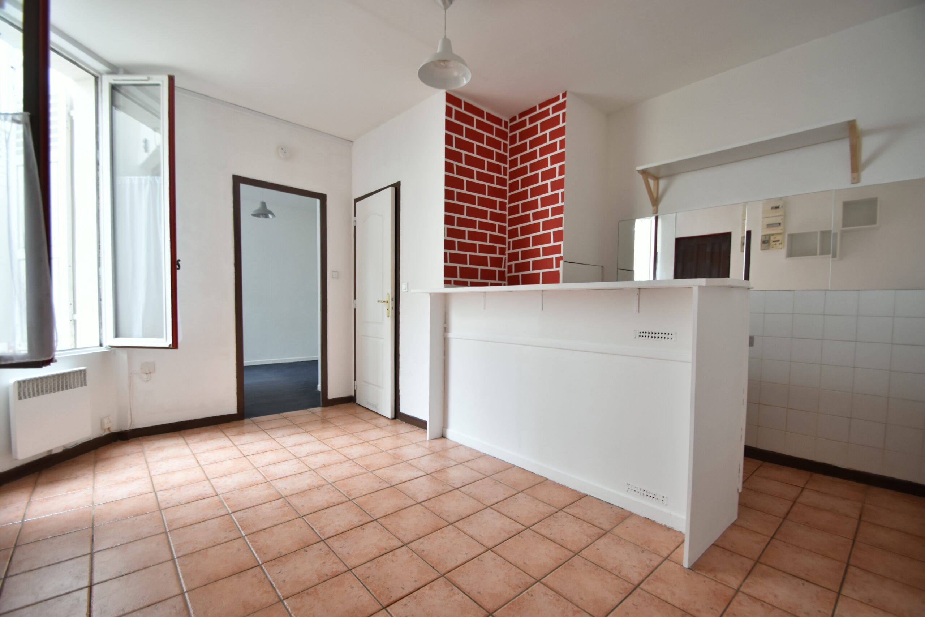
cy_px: 308
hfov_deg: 100.4
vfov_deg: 77.3
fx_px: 385
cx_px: 462
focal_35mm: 15
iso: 800
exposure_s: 1/60
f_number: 4
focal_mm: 10
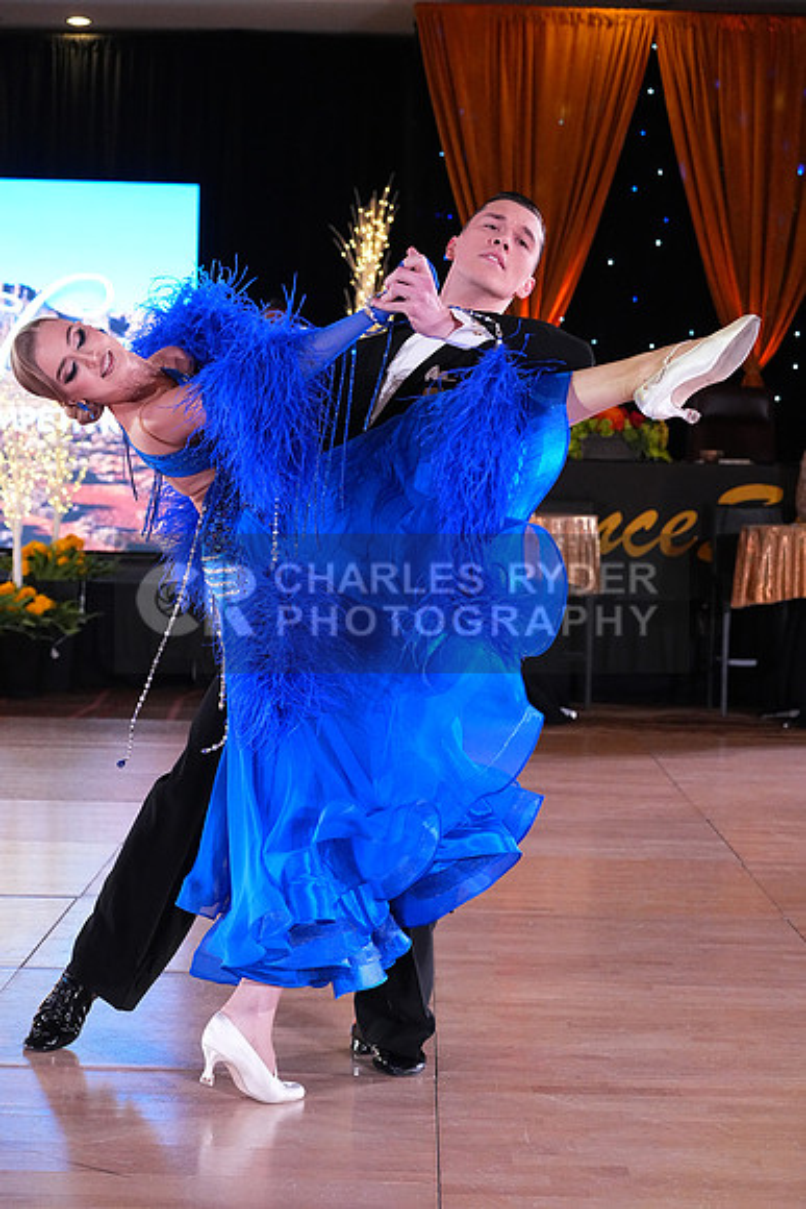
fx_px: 2349
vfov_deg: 28.8
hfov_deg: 19.5
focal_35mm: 70
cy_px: 604
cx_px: 403
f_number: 5.6
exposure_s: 1/400
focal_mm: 70
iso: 8000
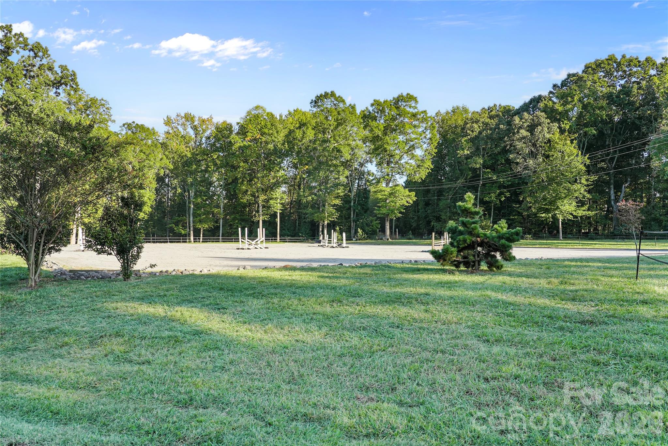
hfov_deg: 71.5
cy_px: 223
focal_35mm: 25
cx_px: 334
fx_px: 464
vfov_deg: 51.3
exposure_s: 1/60
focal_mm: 25
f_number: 5.6
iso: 160
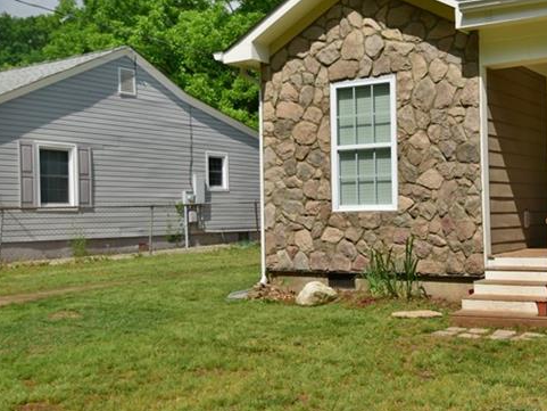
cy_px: 223
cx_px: 466
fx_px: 680
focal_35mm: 43
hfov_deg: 41.2
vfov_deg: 33.6
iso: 125
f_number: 5.6
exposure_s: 1/400
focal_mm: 14
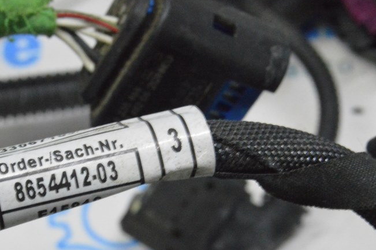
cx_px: 166
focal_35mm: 130
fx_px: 1354
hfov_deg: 15.8
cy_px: 153
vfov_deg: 10.5
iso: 6400
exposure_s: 1/20
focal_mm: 55
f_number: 20
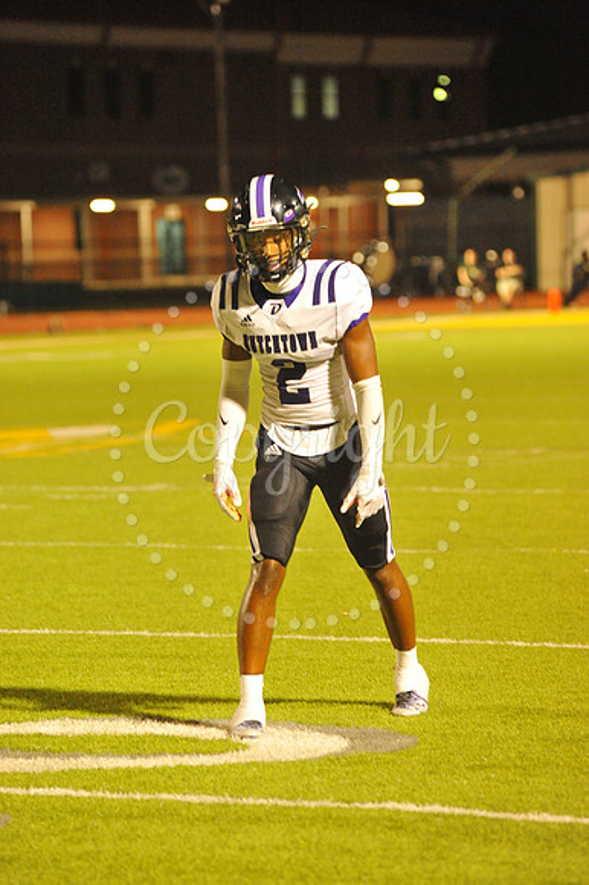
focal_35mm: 200
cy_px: 442
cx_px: 294
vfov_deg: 10.3
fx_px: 4914
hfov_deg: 6.9
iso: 6400
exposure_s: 1/200
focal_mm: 200
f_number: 5
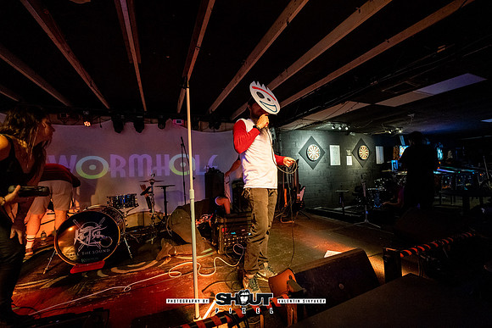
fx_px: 200
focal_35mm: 15
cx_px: 246
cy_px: 164
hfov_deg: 101.9
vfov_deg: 78.9
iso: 3200
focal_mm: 14.6
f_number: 2.8
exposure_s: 1/160
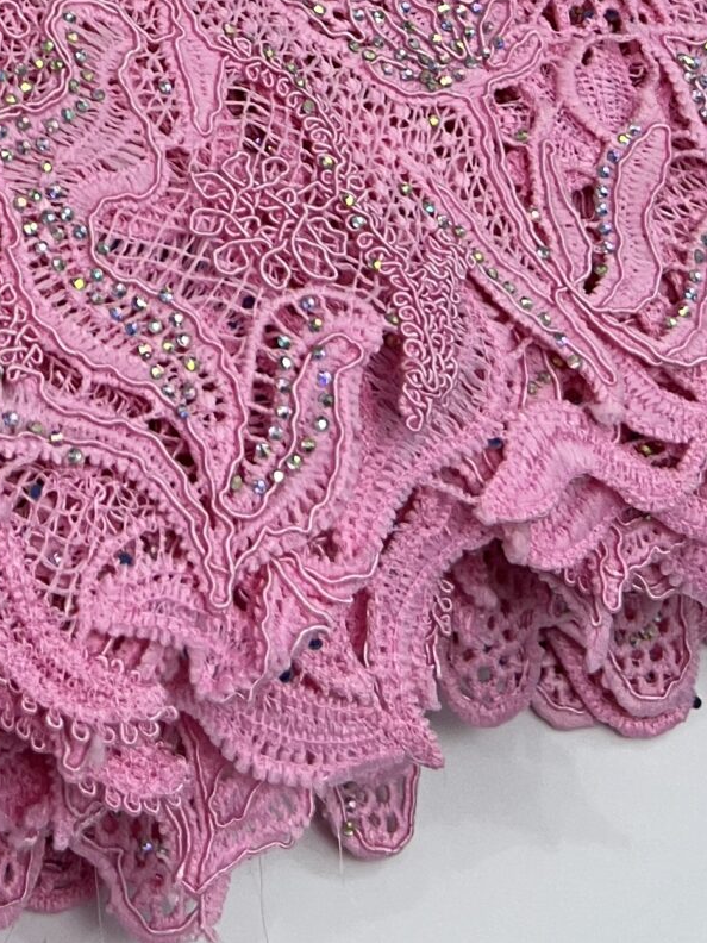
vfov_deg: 20.9
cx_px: -225
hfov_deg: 16.6
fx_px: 2287
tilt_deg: -47.1
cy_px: -331
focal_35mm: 84
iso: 80
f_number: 1.5
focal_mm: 5.7
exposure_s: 1/48
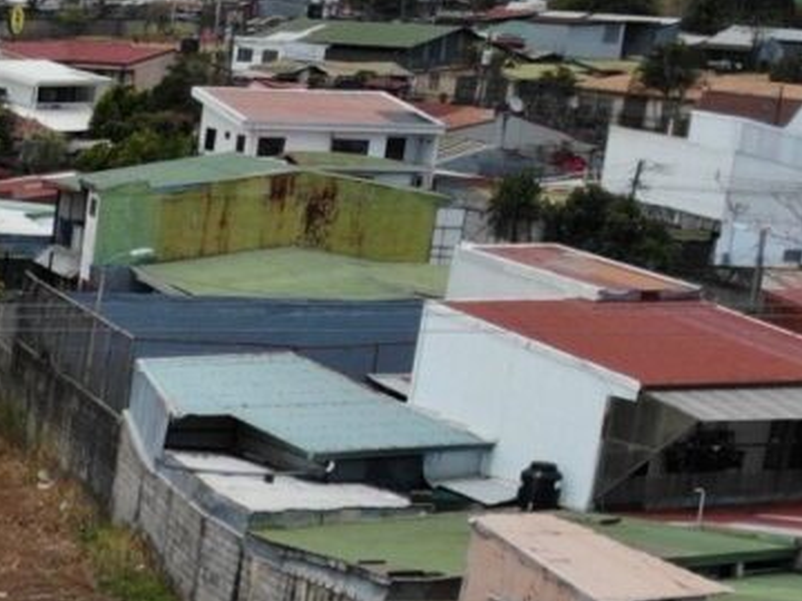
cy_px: 897
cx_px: -689
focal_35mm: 96
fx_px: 2224
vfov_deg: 14.4
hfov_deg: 16.6
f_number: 2.8
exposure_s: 1/852
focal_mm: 4.5
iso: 100
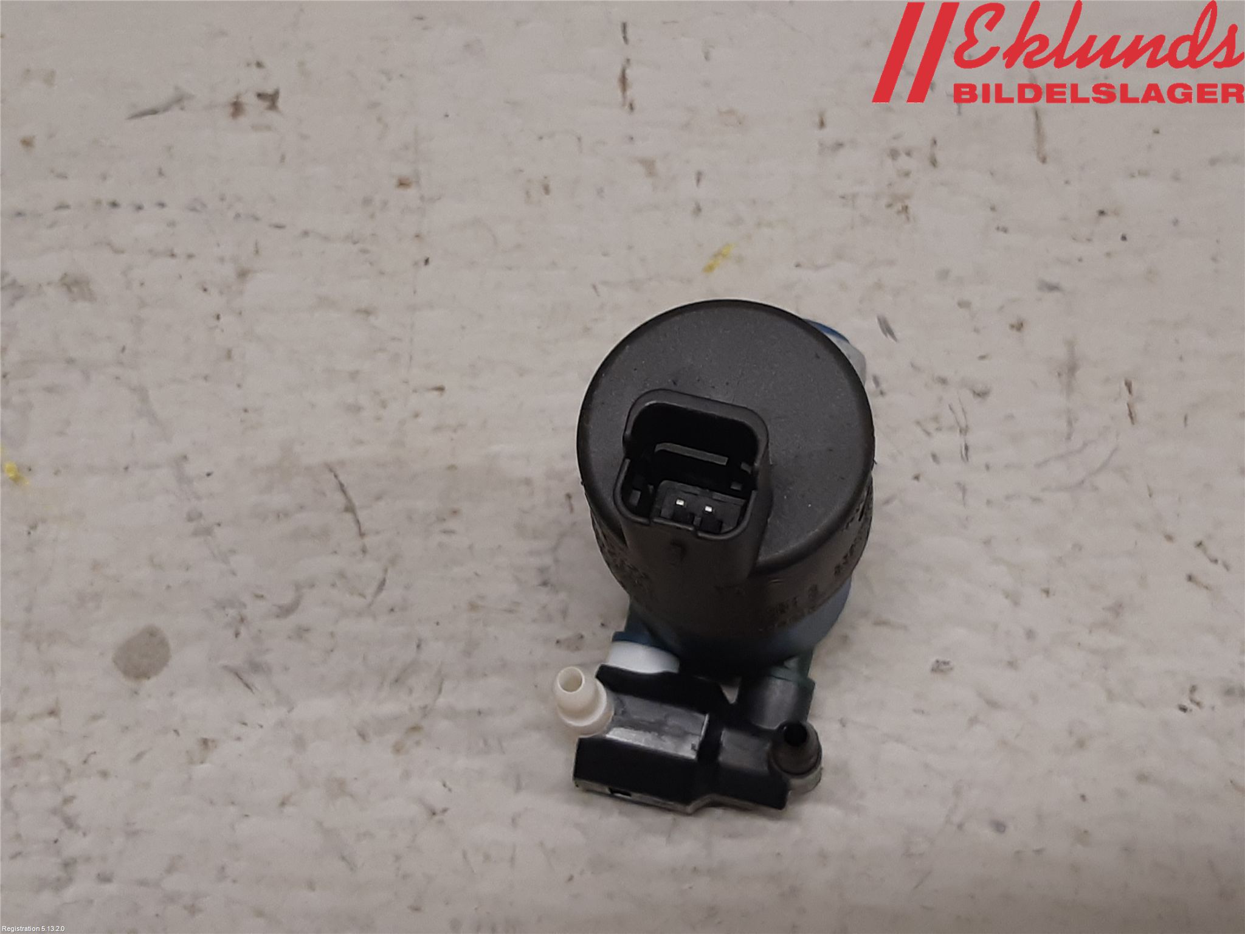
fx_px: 935
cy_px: 467
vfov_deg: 53.1
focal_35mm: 26
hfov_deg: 67.3
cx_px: 622
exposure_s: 1/50
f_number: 1.7
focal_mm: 3.93
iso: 100
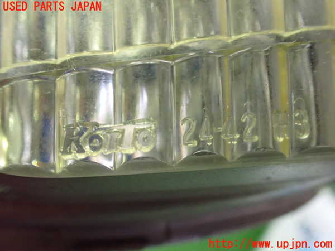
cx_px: 168
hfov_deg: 60.0
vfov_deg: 46.8
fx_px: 290
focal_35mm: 30
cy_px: 126
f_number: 2.3
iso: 1000
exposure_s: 1/30
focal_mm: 5.4
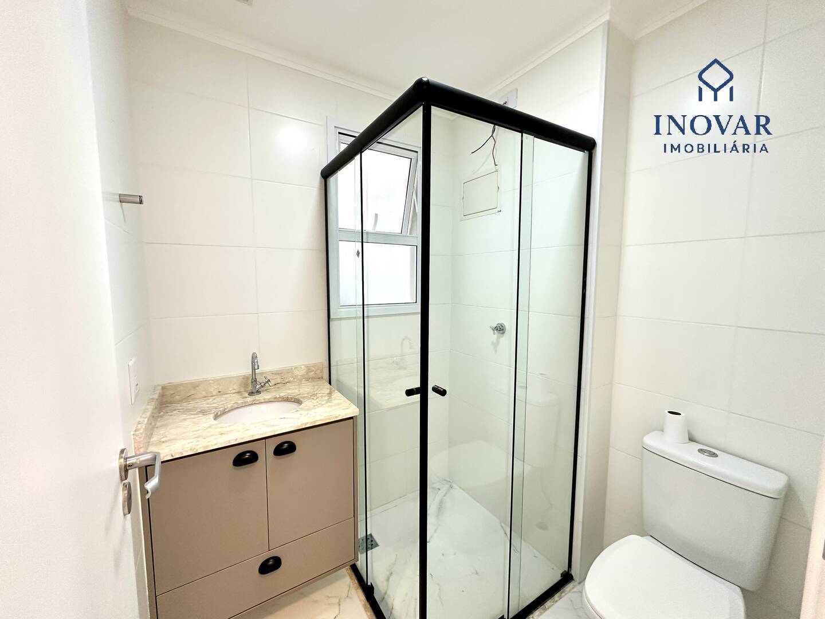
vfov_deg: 85.7
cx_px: 412
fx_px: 334
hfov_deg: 102.1
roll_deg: -0.5
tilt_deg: -5.2
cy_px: 310
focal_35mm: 14
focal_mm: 2.22
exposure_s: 1/60
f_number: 2.2
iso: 200
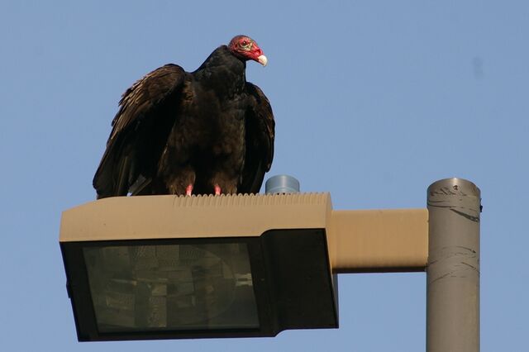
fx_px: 3525
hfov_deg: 8.6
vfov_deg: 5.7
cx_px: 264
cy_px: 176
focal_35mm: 240
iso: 200
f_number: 8
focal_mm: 160
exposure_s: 1/350
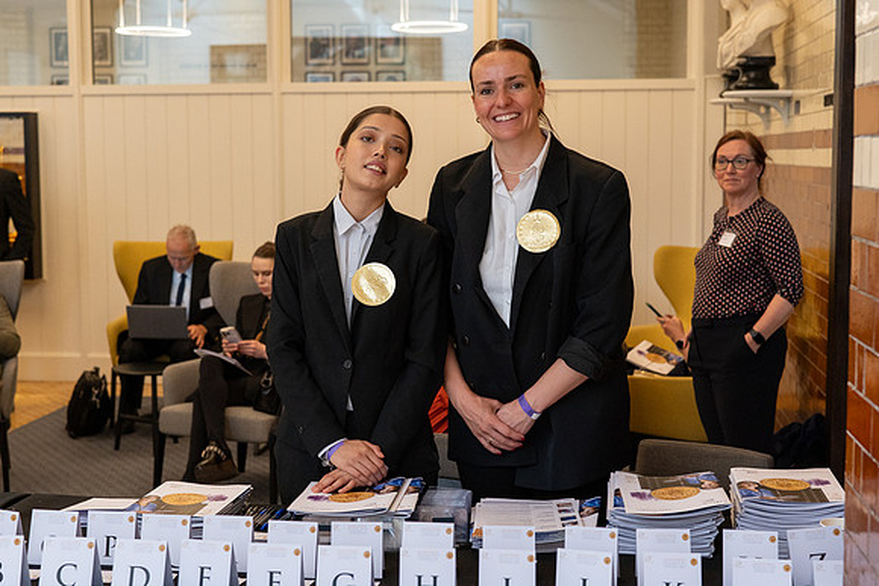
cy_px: 272
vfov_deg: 25.3
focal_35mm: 54
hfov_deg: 37.2
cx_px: 440
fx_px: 1308
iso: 1600
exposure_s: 1/200
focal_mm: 50
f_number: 4
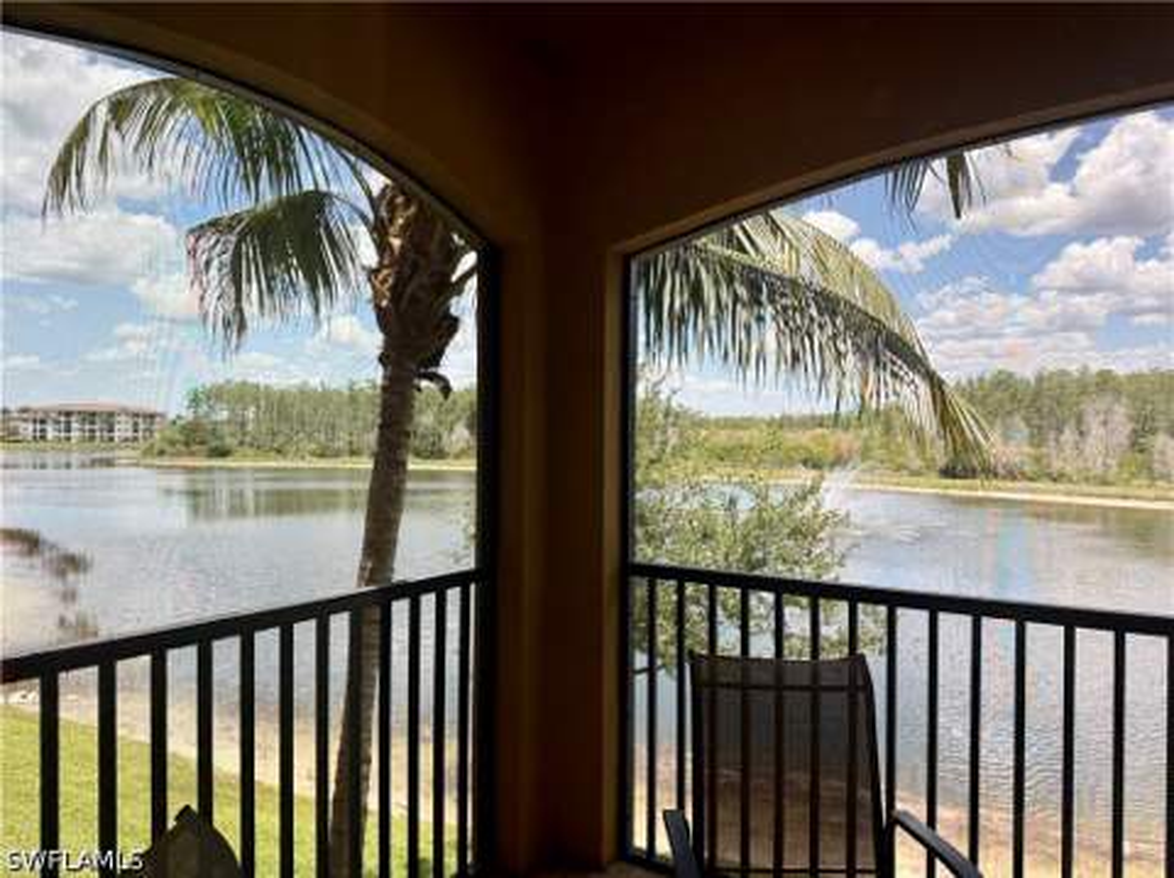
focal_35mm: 24
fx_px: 813
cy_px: 439
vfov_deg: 56.7
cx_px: 587
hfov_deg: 71.7
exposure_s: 1/1060
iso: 80
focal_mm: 6.76
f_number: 1.78
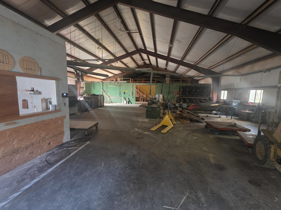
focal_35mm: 13
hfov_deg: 106.2
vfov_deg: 89.9
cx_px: 140
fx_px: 106
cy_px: 105
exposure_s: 1/40
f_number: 1.9
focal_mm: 2.2
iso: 800
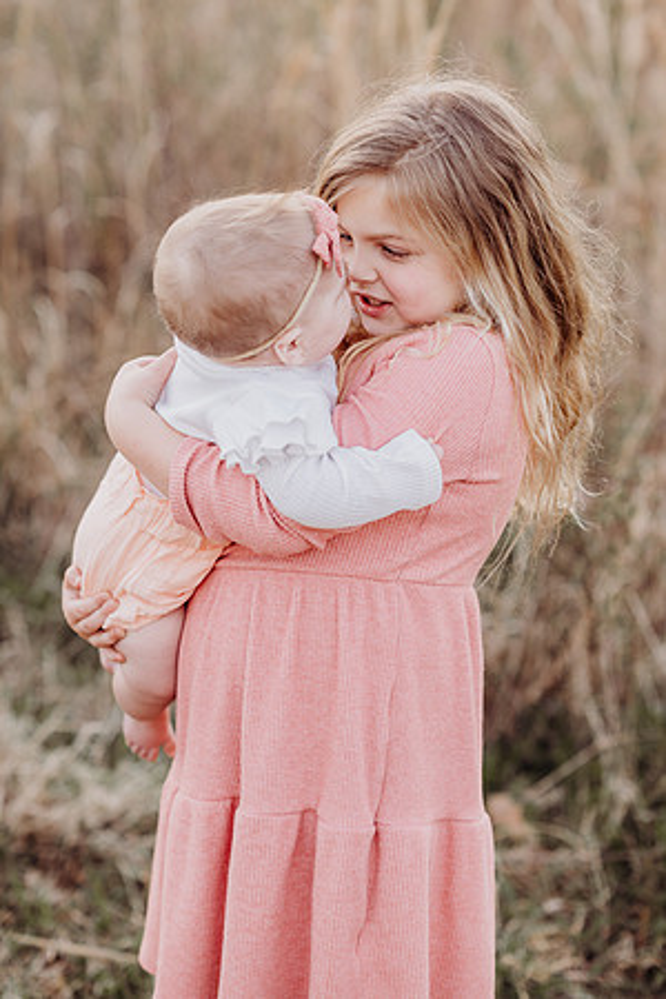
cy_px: 500
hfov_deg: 16.1
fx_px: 2359
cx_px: 333
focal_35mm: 85
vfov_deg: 23.9
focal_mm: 85
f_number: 2.5
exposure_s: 1/320
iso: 320
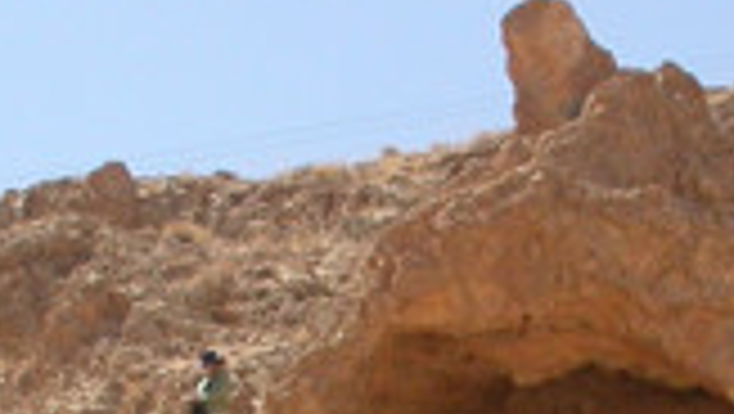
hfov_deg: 12.9
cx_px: 477
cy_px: 680
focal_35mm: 166
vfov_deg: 7.2
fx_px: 3233
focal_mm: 7.85
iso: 100
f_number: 6.7
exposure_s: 1/313
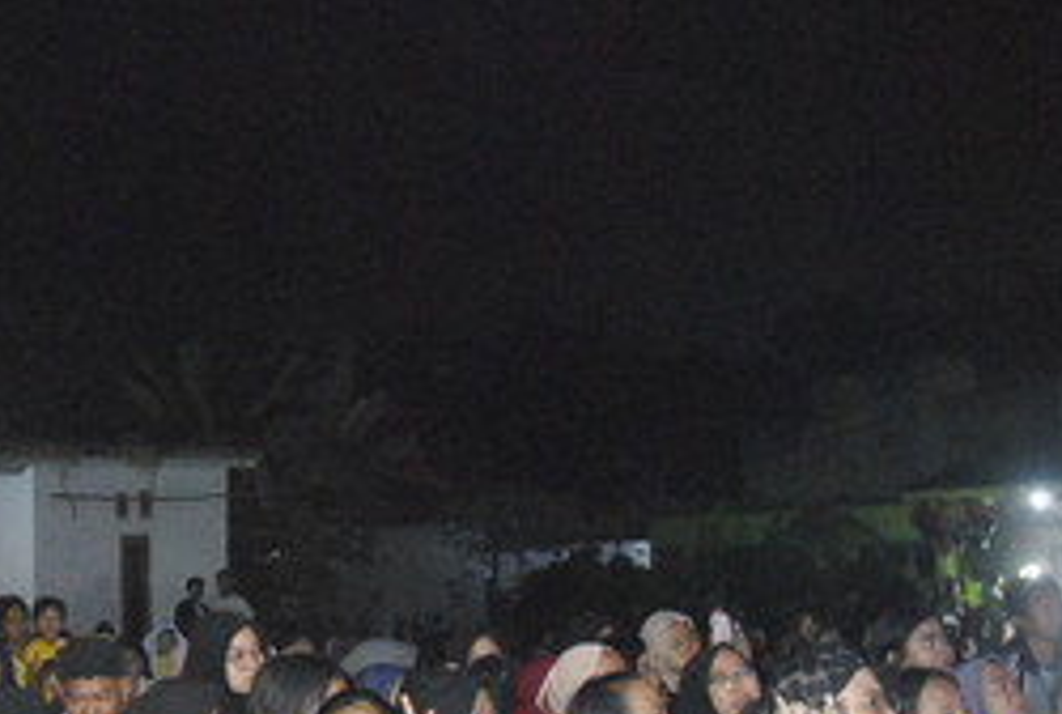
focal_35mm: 60
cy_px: 438
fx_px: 1774
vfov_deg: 22.7
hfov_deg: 32.2
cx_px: 174
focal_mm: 20
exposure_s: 1/25
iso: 1600
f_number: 4
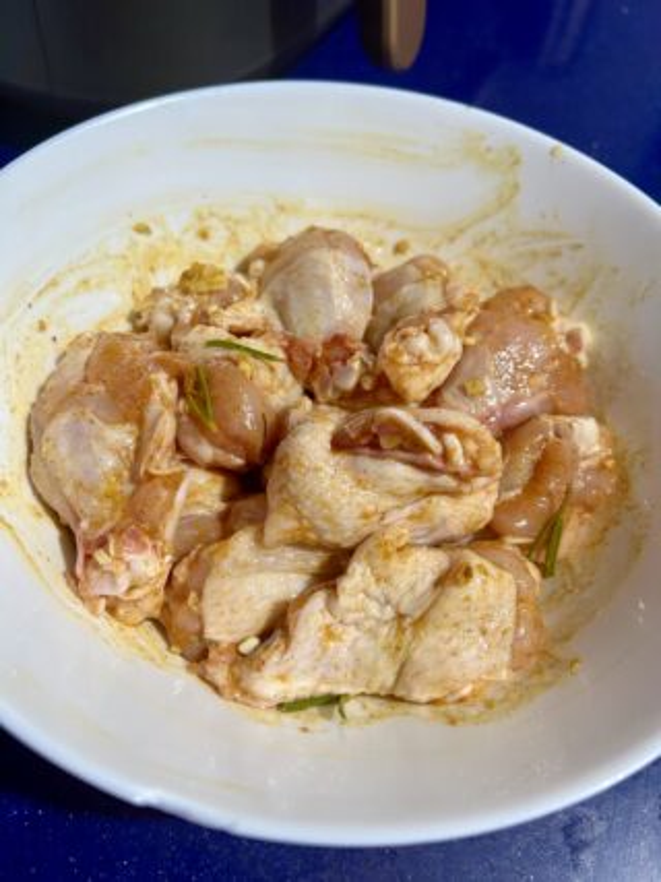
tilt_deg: -56.6
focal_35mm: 26
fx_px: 662
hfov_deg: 53.0
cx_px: 330
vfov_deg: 67.3
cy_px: 441
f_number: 1.5
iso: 160
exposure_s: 1/50
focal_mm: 5.7
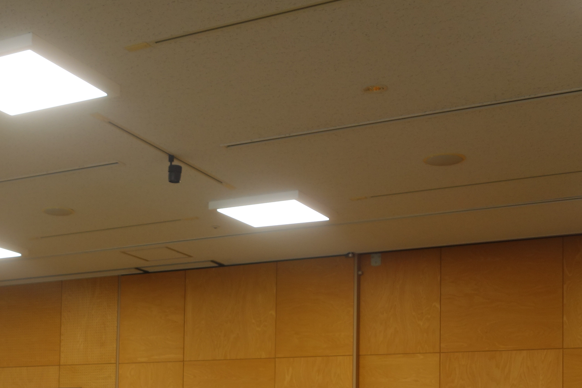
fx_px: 970
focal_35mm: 60
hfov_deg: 32.8
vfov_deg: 21.6
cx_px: 155
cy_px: 406
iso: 125
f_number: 2.8
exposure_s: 1/100
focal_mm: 10.4
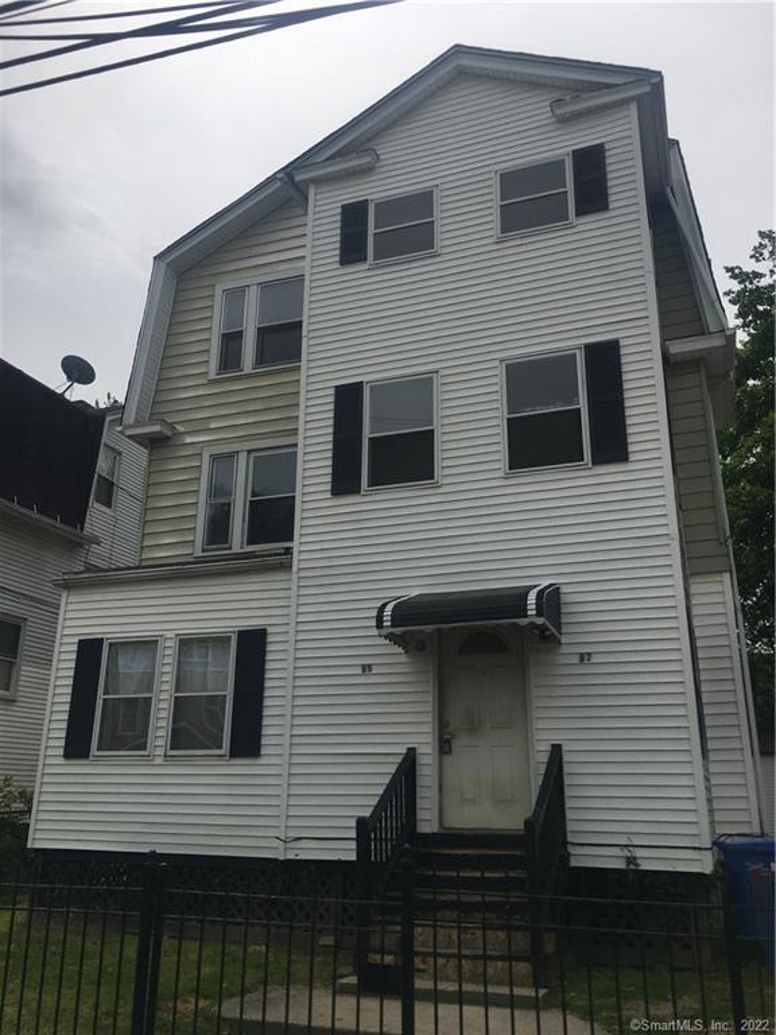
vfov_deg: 61.7
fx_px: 867
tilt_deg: +19.4
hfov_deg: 48.2
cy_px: 518
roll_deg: -0.9
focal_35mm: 29
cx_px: 388
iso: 25
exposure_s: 1/3663
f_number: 2.2
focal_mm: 4.15
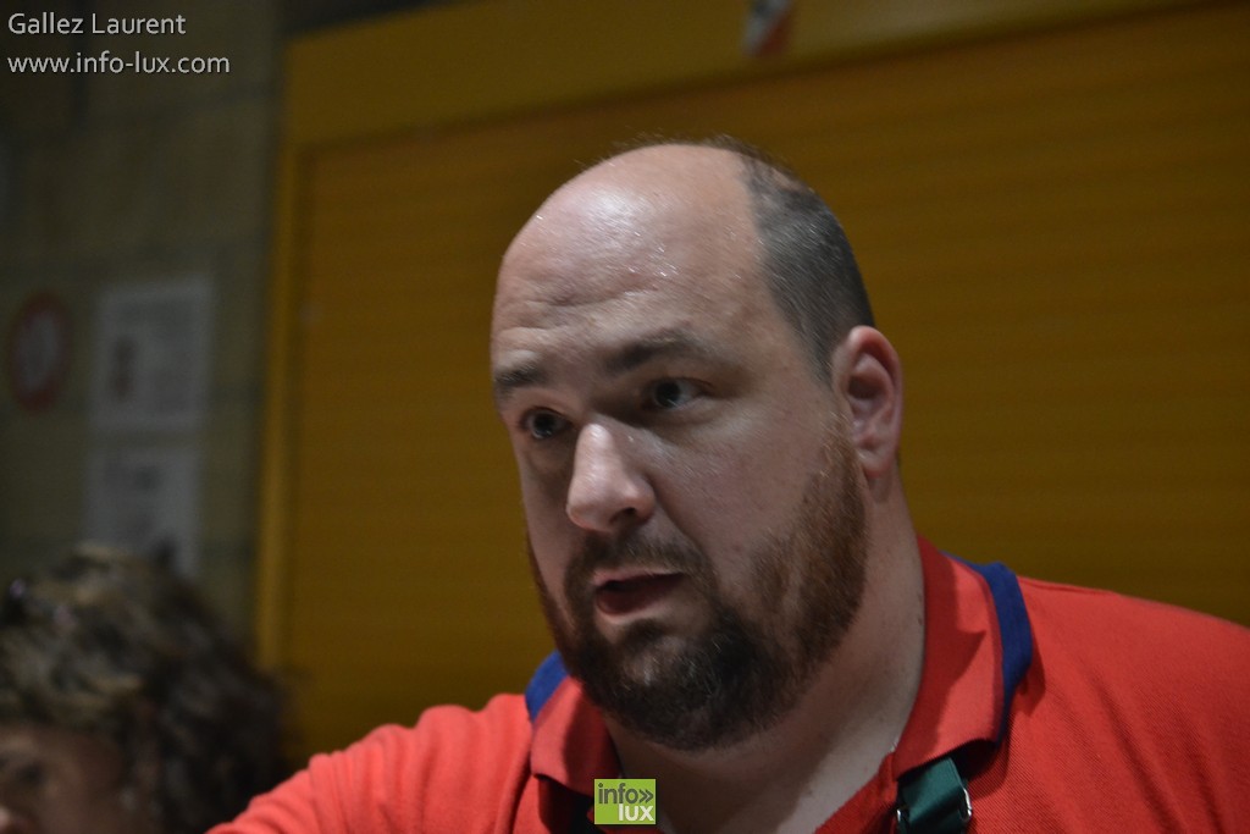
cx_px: 625
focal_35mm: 75
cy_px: 417
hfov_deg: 27.0
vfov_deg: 18.2
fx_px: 2604
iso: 1600
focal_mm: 50
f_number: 2.8
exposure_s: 1/80
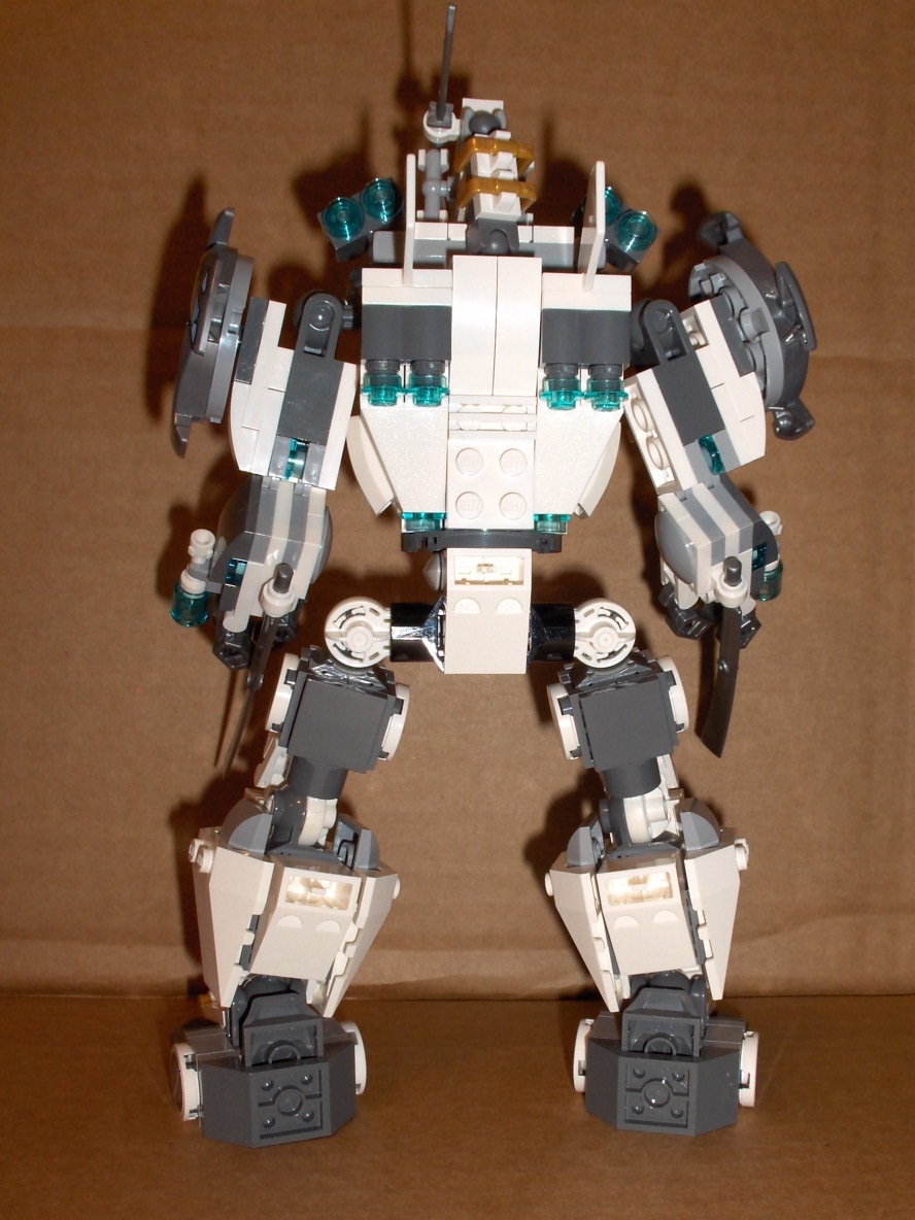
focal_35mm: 28
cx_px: 458
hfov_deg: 49.7
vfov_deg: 63.4
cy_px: 610
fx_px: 987
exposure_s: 1/60
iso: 56
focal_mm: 5.8
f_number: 5.6
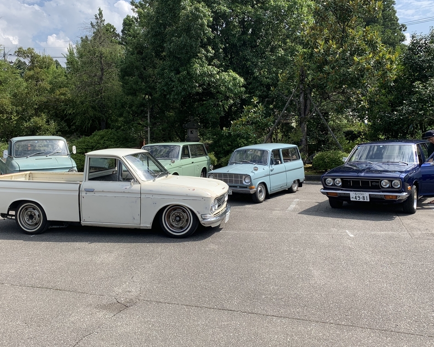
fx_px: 411
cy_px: 161
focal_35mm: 32
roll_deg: +1.2
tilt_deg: -1.7
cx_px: 192
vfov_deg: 45.7
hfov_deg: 55.5
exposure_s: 1/1689
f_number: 1.8
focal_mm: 4.25
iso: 25
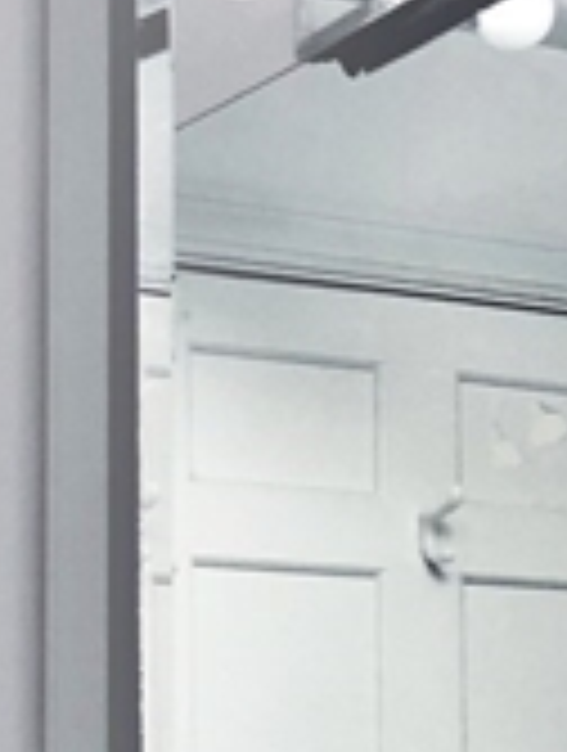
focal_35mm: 133
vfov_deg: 14.7
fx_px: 2894
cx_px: 1188
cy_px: 648
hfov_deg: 10.2
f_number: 1.8
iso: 32
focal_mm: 3.99
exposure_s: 1/30
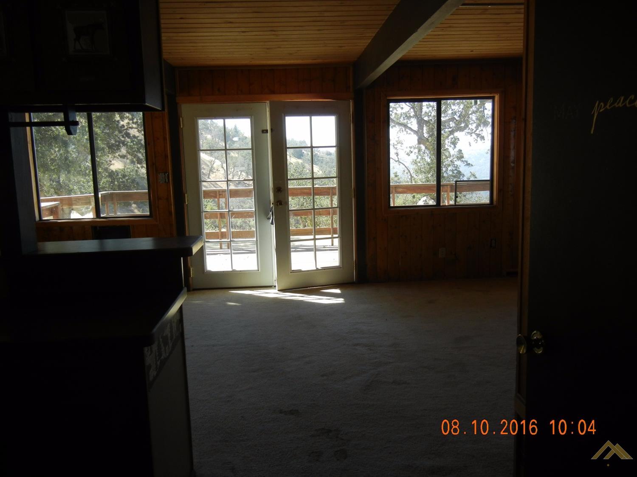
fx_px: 552
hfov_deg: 60.0
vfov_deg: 46.8
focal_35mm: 30
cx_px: 318
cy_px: 238
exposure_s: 1/207
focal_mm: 5.4
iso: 160
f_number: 3.5
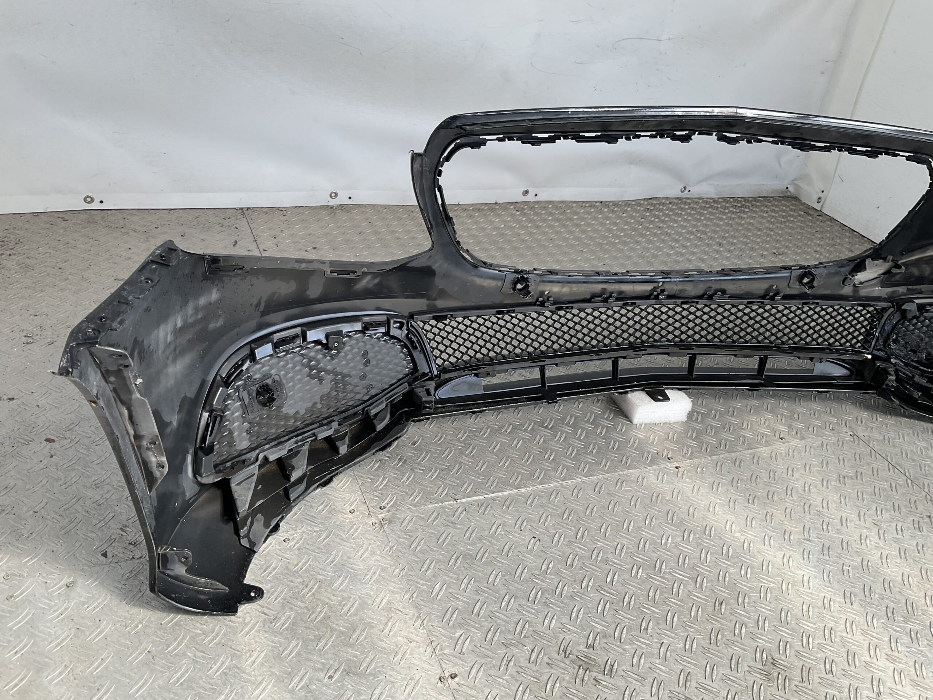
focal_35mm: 29
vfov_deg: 48.2
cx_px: 466
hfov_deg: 61.7
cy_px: 350
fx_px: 782
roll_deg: -11.1
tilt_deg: -30.1
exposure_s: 1/329
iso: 16
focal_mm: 3
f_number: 1.8
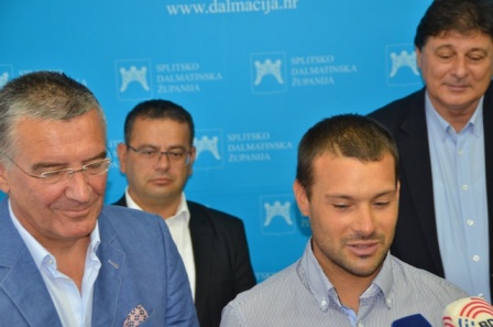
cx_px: 246
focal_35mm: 90
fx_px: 1230
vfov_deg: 15.1
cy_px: 164
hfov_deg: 22.7
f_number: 5
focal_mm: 60
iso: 800
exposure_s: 1/60
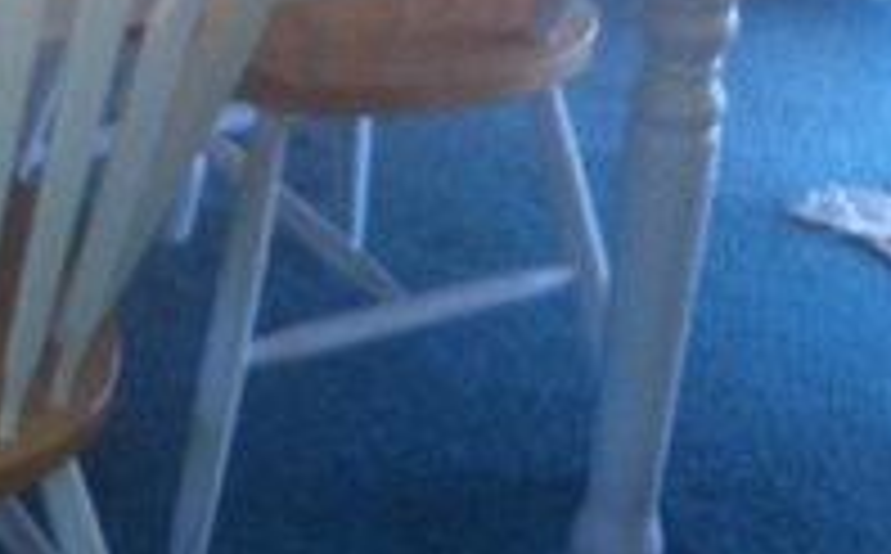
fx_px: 2909
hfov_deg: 16.5
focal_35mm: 120
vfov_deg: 10.6
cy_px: -203
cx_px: -256
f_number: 2.8
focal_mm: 3.85
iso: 125
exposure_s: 1/15
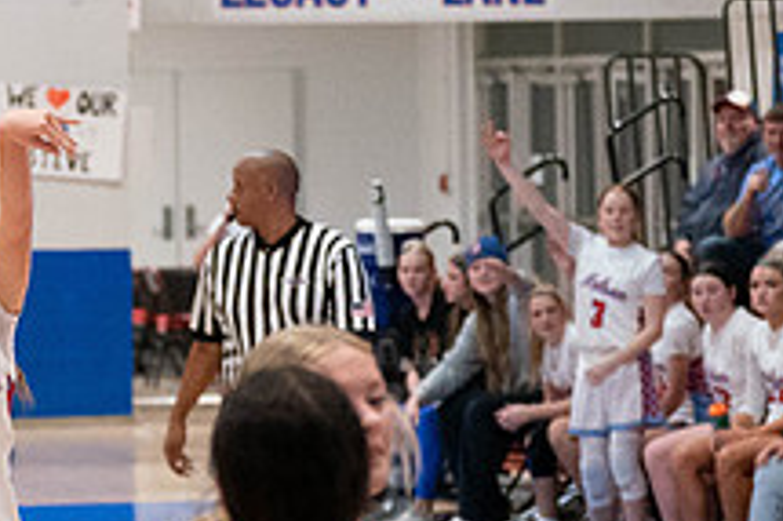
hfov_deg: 6.7
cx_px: -54
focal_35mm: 308
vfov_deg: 4.5
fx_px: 6694
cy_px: 296
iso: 5000
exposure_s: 1/1000
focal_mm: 70
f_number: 2.8
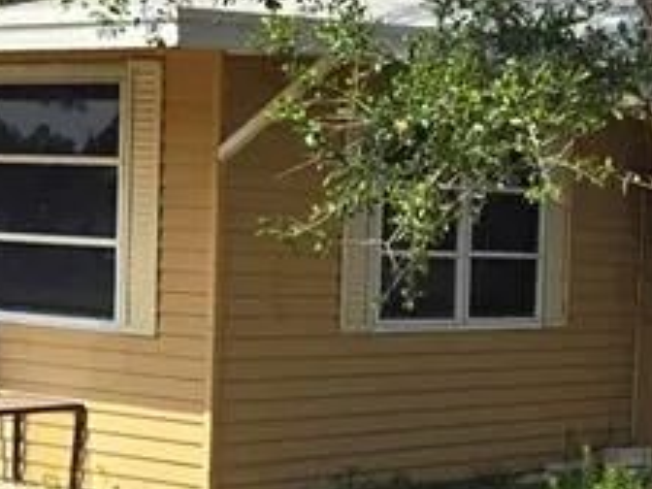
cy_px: 399
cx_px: 538
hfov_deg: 18.5
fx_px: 1978
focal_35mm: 105
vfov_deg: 14.0
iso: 25
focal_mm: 5.4
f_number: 1.8
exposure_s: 1/1559
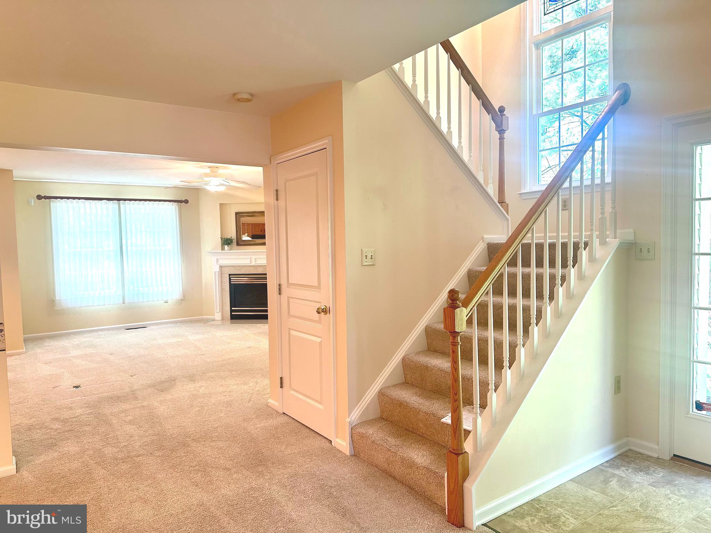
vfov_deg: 56.8
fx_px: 493
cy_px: 266
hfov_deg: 71.6
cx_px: 356
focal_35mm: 24
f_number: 1.78
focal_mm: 6.86
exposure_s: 1/120
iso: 160
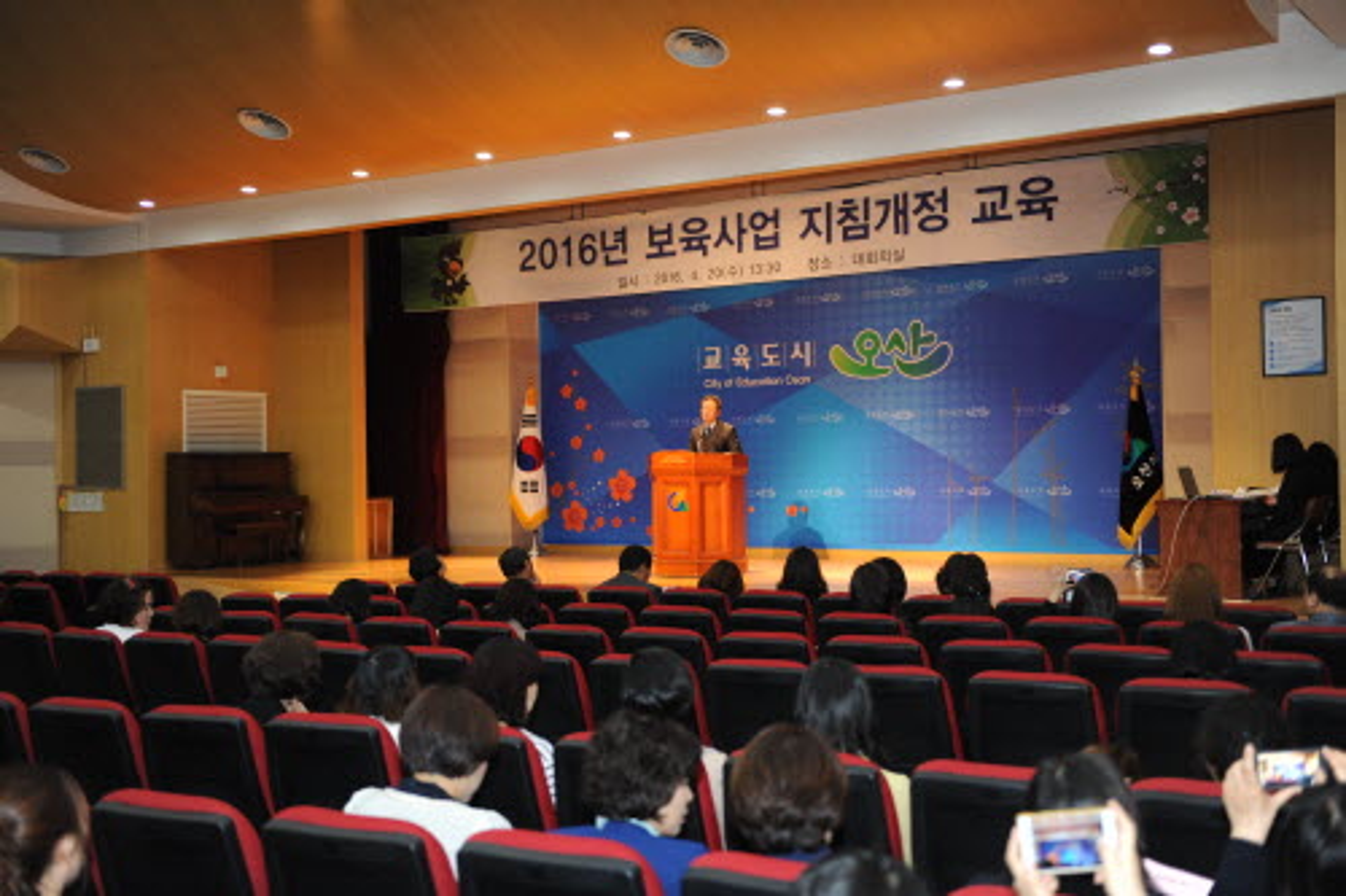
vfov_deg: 31.9
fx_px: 1570
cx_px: 673
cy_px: 448
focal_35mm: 42
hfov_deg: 46.4
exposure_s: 1/100
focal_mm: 42
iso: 1250
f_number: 2.8
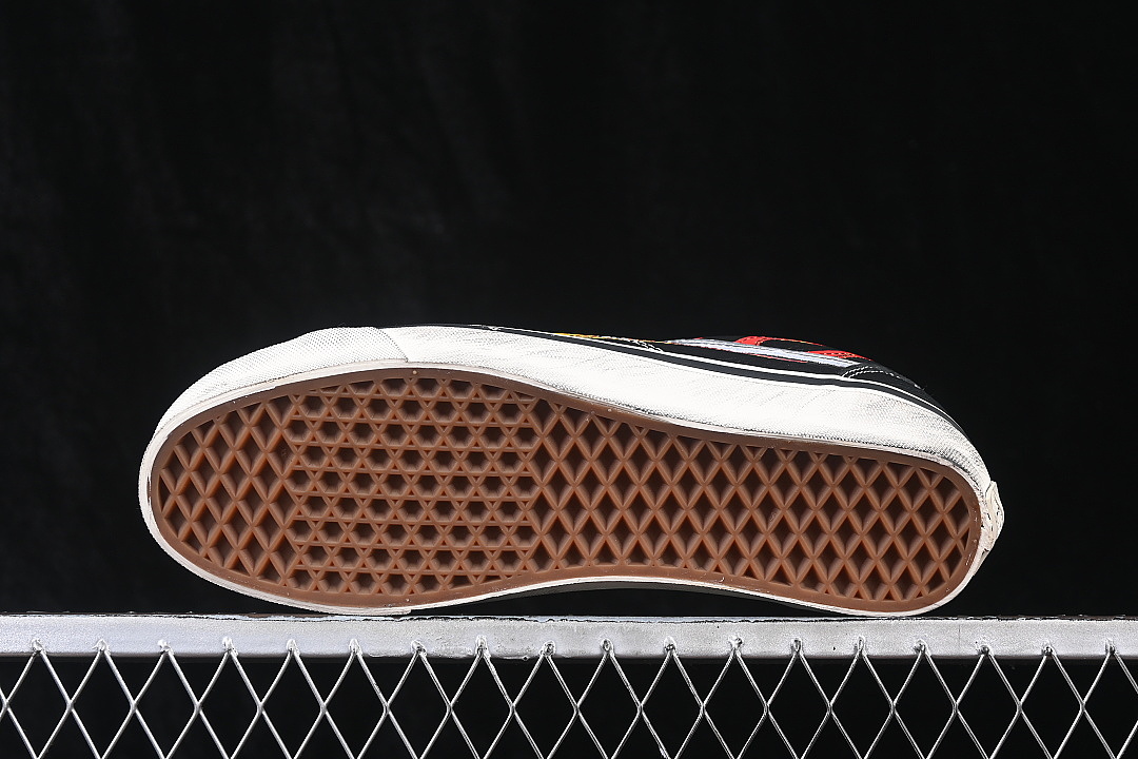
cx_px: 569
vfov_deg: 18.2
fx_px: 2371
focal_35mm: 75
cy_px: 380
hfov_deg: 27.0
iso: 160
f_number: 6.3
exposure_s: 1/60
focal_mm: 50
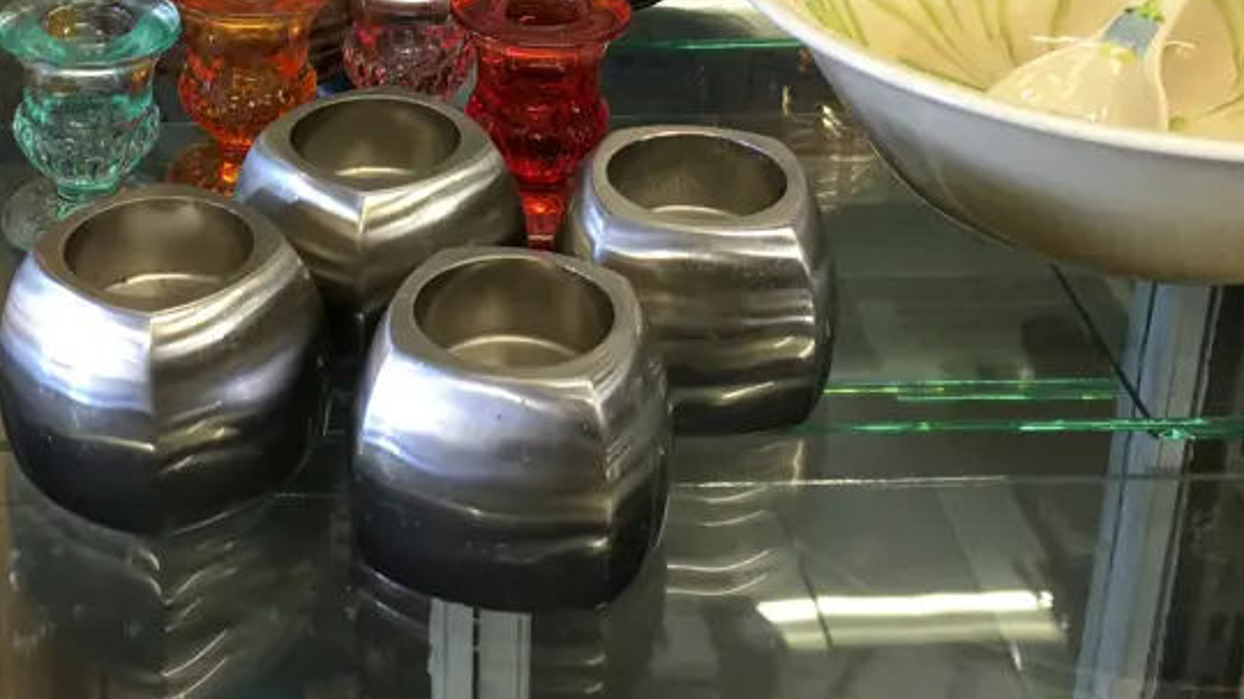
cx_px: 390
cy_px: -44
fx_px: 1979
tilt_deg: -20.5
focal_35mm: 60
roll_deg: -0.8
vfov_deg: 19.3
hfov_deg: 34.5
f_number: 2.2
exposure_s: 1/17
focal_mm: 4.15
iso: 32
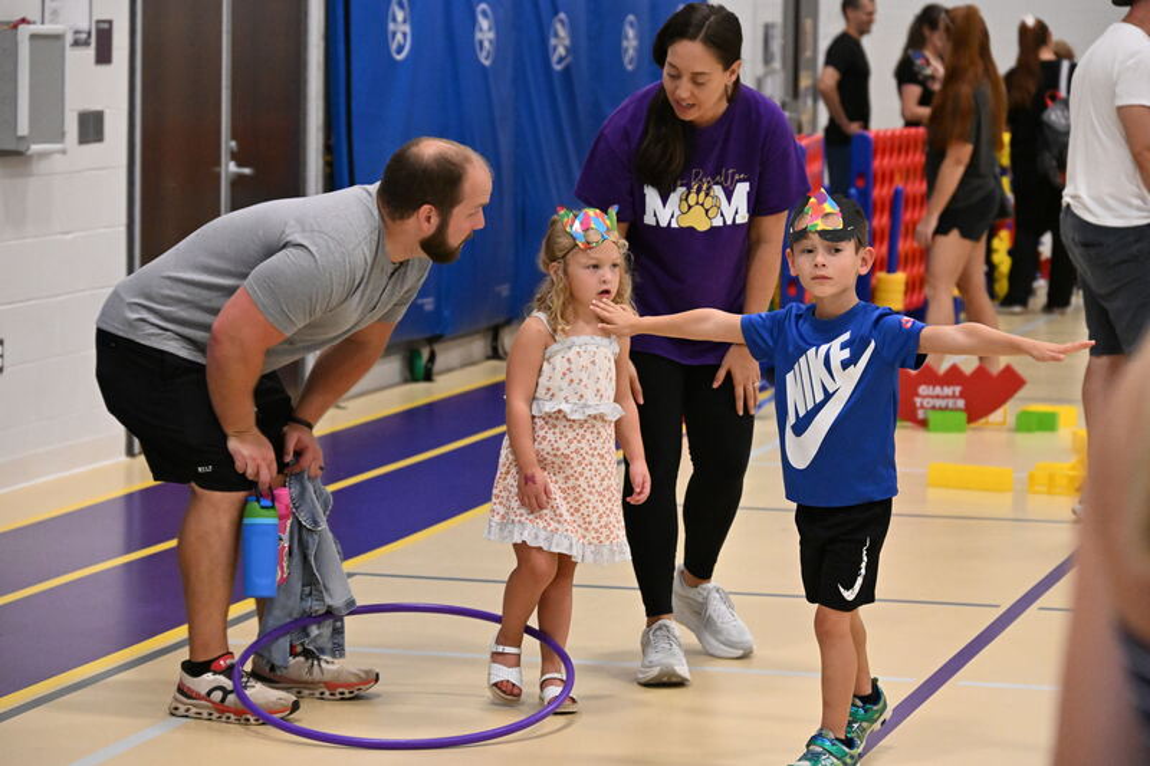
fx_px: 3832
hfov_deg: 17.1
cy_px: 383
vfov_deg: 11.4
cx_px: 575
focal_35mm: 120
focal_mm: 120
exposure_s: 1/500
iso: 12800
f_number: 6.3
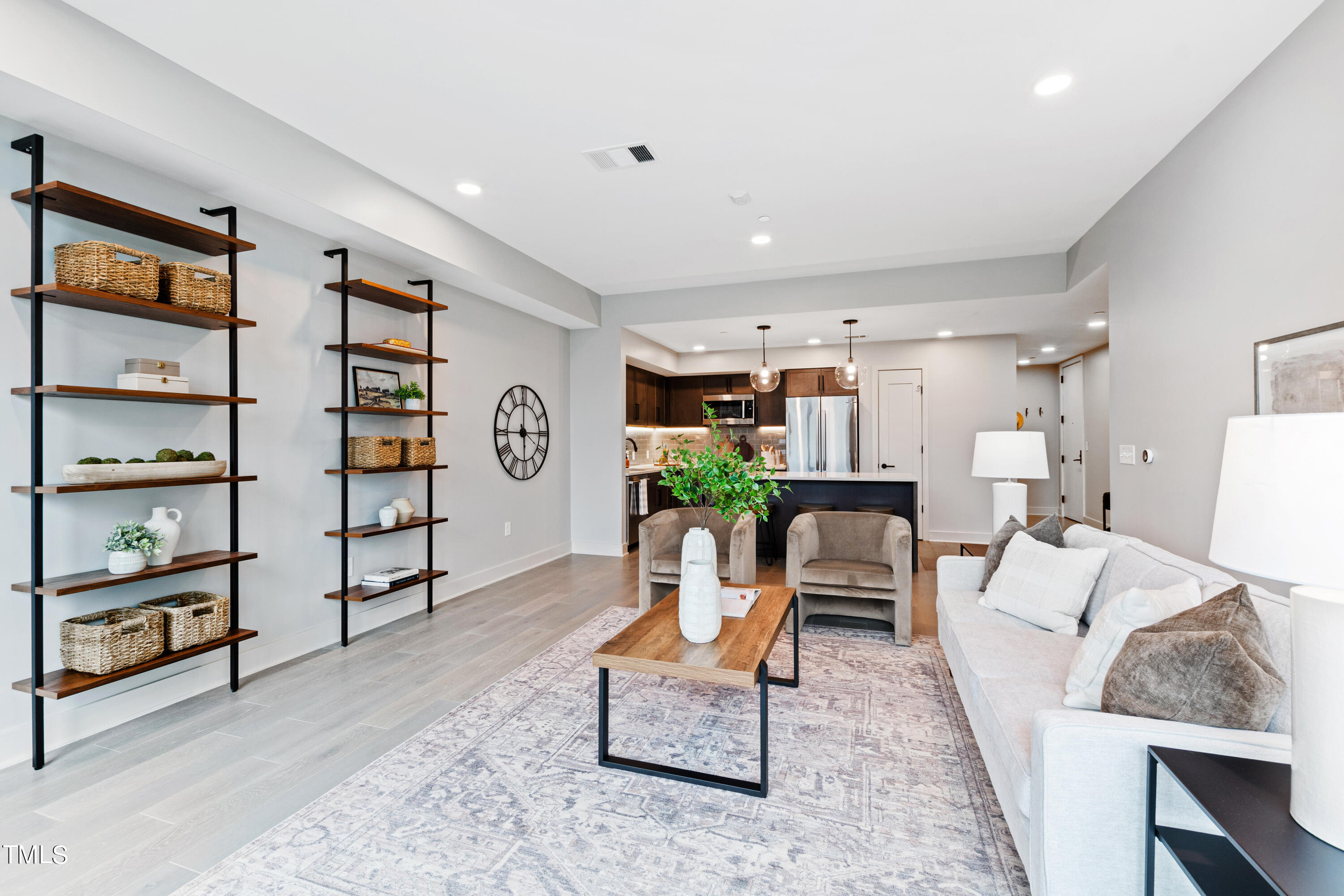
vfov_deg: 77.3
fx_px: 560
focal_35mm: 15
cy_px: 448
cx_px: 672
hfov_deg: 100.4
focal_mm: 10
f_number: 8
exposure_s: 1/4
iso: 100
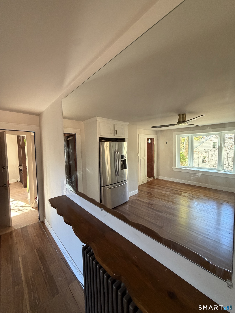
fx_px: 127
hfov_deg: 85.7
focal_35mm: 14
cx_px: 118
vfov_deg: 102.1
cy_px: 156
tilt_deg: -3.6
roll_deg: +1.9
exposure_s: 1/60
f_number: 2.2
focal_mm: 2.22
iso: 400
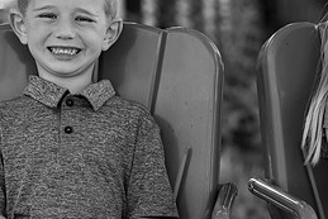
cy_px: 69
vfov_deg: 3.6
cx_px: 275
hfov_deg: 5.3
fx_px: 3528
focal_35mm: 387
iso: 800
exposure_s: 1/200
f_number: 4.5
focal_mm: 173
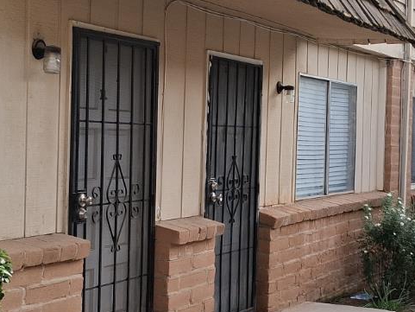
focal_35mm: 81
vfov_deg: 18.2
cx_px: 259
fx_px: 971
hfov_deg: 24.1
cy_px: 153
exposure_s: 1/143
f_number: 1.8
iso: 25
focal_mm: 3.98
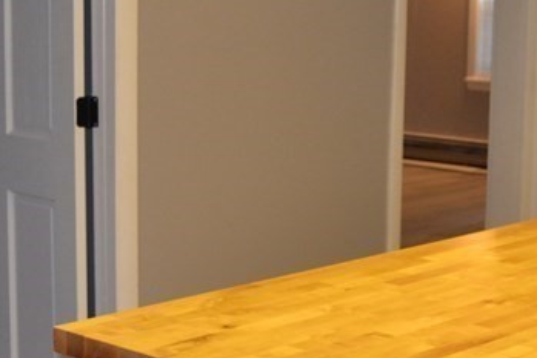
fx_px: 1313
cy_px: 142
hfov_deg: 22.9
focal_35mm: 88
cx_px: 394
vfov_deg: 15.5
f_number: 3.5
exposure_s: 1/60
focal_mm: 20
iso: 1000
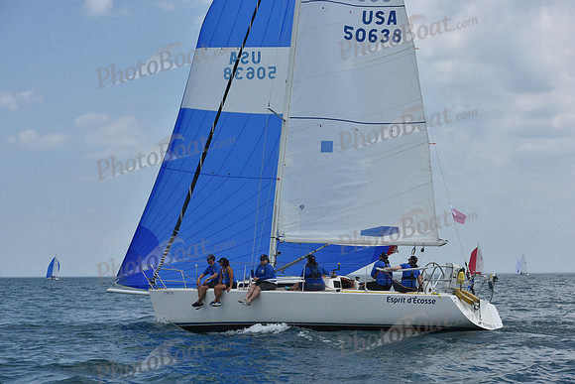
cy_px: 192
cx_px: 288
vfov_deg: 19.5
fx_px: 1118
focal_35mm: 70
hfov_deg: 28.8
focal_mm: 70
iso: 250
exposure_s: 1/1250
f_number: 9
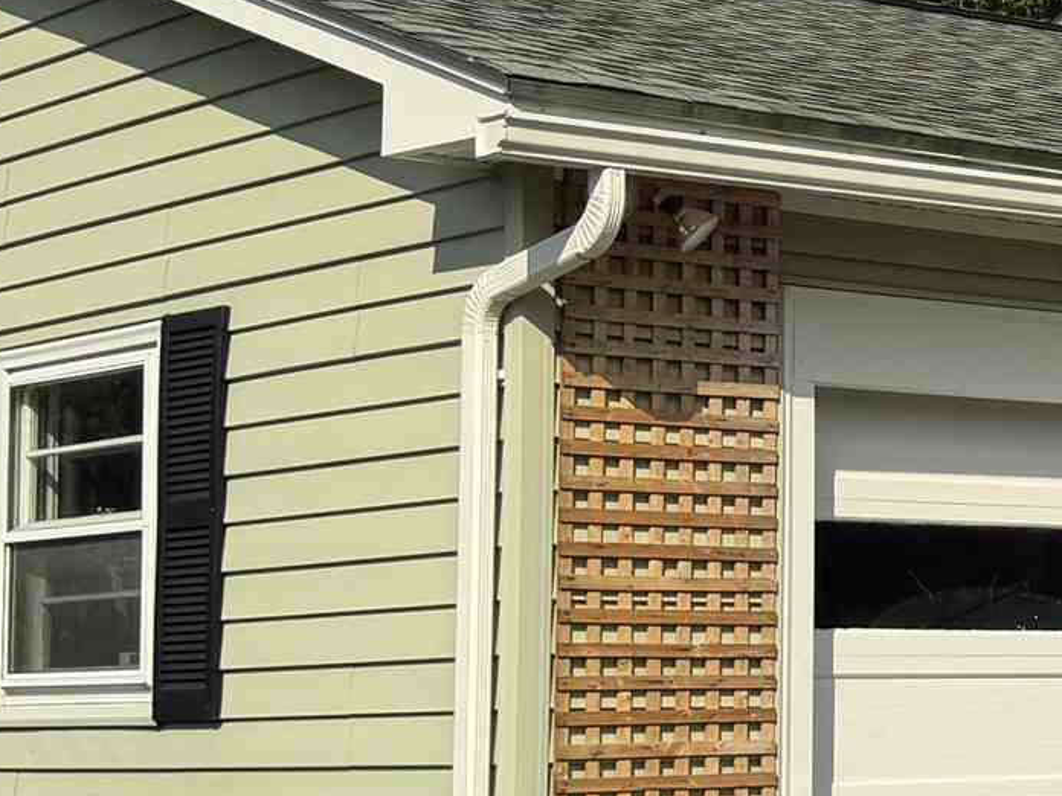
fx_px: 3252
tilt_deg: +3.0
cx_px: 1564
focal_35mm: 106
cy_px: 494
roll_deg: +1.2
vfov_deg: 14.0
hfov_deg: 16.9
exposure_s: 1/7353
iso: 80
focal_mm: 6.76
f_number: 1.78
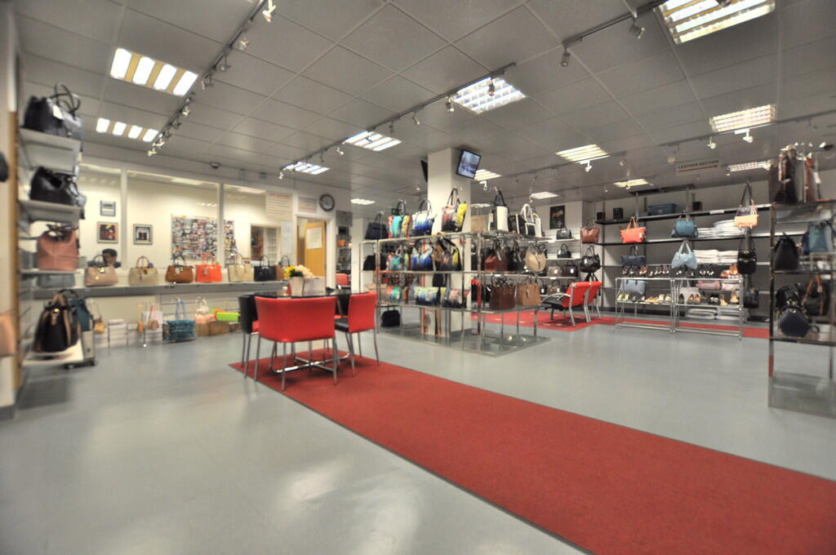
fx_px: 348
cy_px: 278
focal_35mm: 15
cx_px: 418
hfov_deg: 100.5
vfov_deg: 77.2
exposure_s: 1/60
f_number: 4
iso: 500
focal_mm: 10
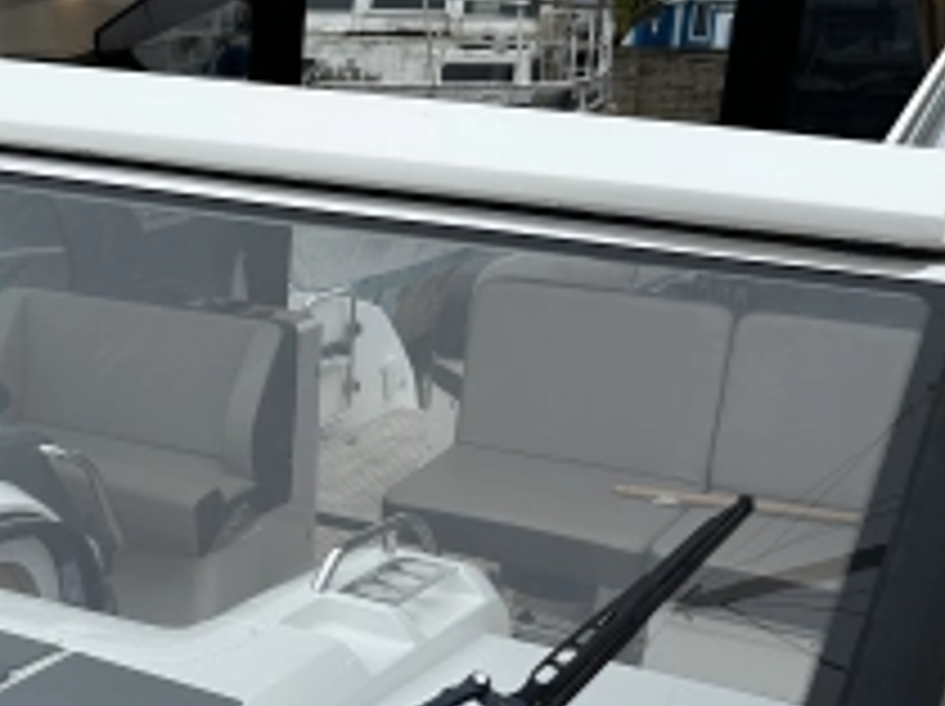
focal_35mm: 63
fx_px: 1718
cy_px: 560
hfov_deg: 29.7
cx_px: 130
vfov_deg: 22.9
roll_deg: +0.4
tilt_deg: -21.3
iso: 80
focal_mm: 6.86
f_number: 1.78
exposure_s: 1/1144
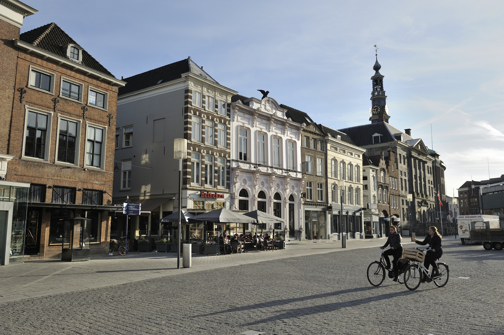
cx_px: 252
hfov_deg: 63.7
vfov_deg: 44.9
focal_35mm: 29
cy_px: 168
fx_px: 406
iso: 200
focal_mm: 29
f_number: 6.3
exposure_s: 1/800
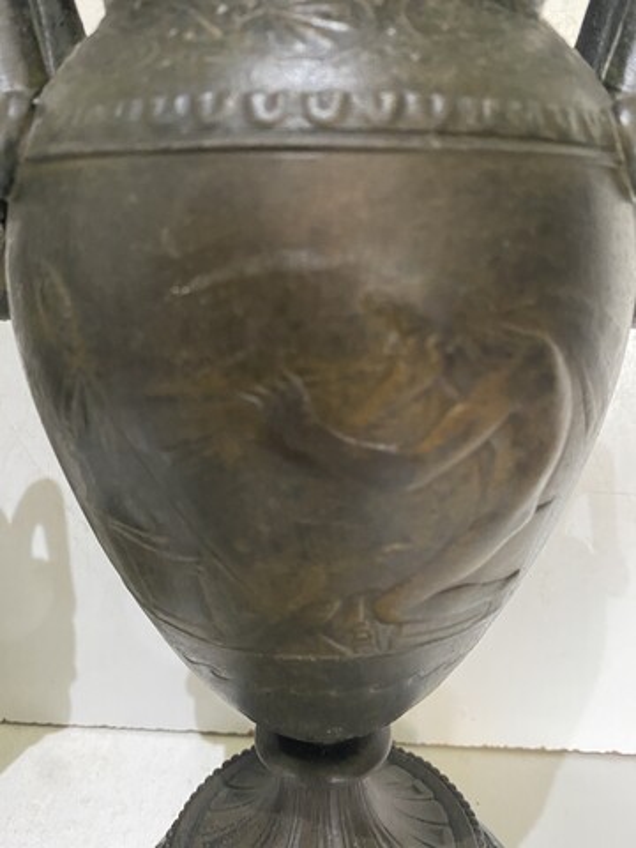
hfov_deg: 53.1
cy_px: 424
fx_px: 637
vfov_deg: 67.3
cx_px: 318
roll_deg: +2.0
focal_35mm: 26
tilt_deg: -15.4
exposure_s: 1/37
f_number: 1.8
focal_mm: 4.25
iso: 640
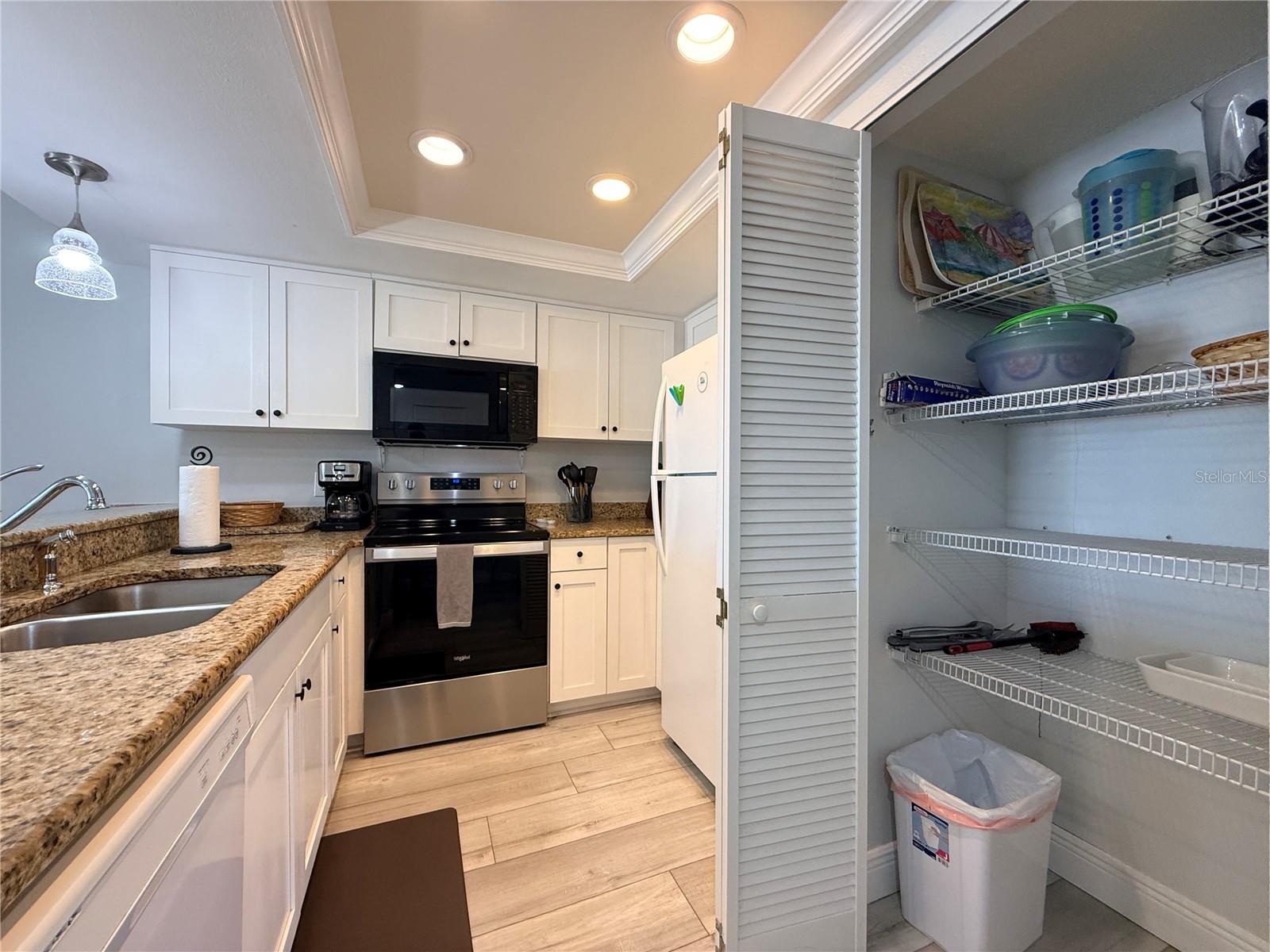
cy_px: 476
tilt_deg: +0.6
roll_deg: -0.1
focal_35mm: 14
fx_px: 514
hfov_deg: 102.1
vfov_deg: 85.7
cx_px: 635
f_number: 2.2
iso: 250
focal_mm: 2.22
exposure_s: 1/120
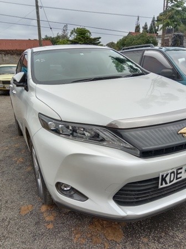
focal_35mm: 26
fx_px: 186
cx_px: 93
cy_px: 124
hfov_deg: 53.1
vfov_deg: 67.3
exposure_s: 1/1082
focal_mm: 3.65
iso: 102
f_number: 2.2
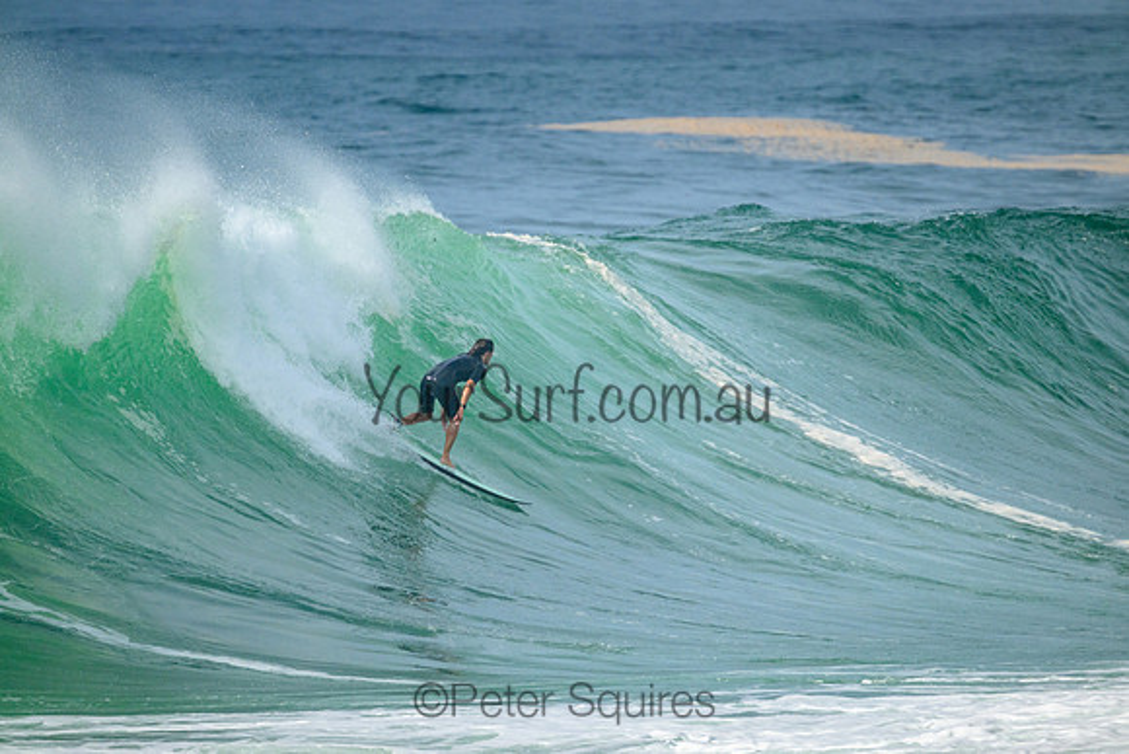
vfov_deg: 1.7
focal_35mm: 800
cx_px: 564
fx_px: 25094
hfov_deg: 2.6
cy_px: 377
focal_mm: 800
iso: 1000
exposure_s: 1/2500
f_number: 11
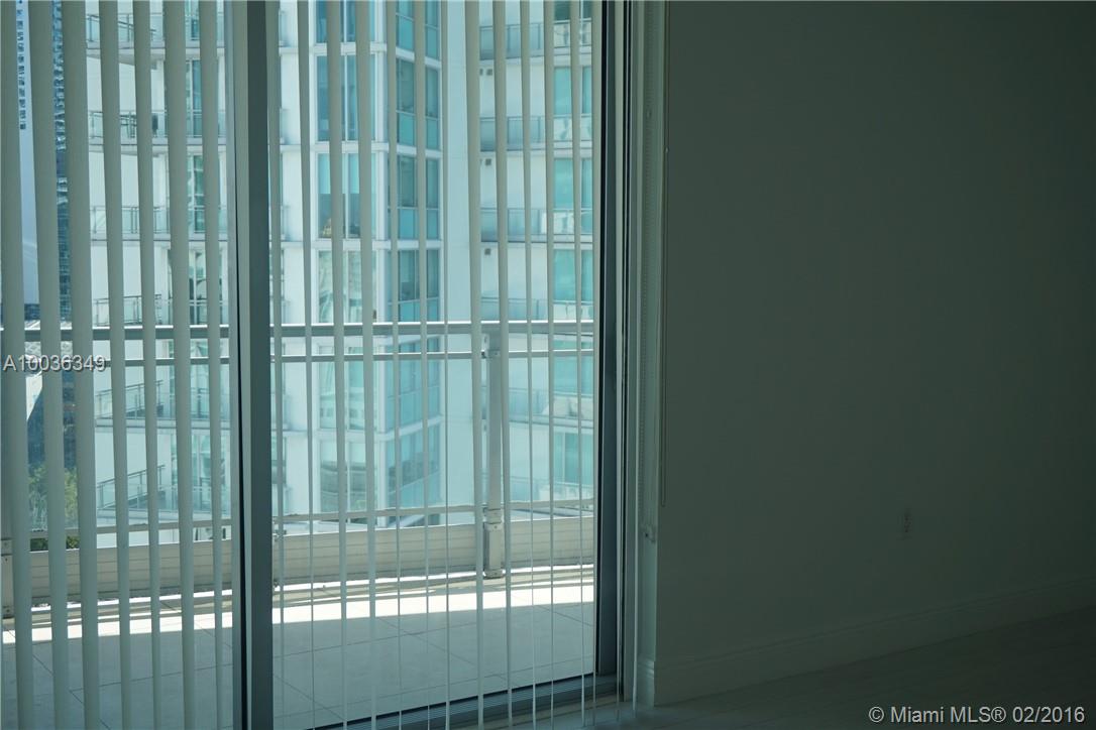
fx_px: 1370
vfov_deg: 29.9
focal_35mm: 45
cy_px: 365
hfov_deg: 43.6
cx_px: 548
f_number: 5
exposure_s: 1/160
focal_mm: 30
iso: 100
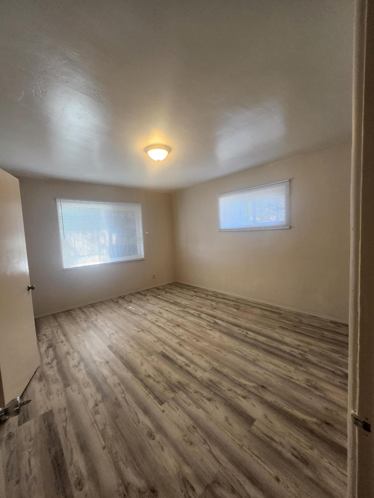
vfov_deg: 106.2
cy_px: 249
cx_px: 187
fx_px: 187
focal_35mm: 13
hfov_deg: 89.9
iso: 250
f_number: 2.2
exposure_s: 1/60
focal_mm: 1.74
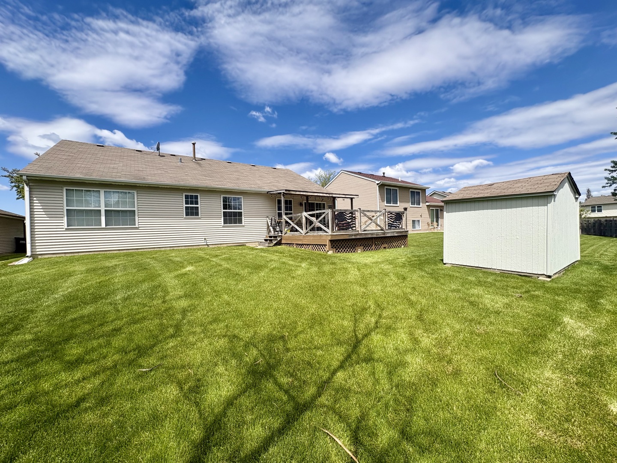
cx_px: 308
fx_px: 250
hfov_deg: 102.1
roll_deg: +2.1
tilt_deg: +0.0
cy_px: 232
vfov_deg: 85.7
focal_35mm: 14
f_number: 2.2
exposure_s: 1/2415
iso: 50
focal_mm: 2.22
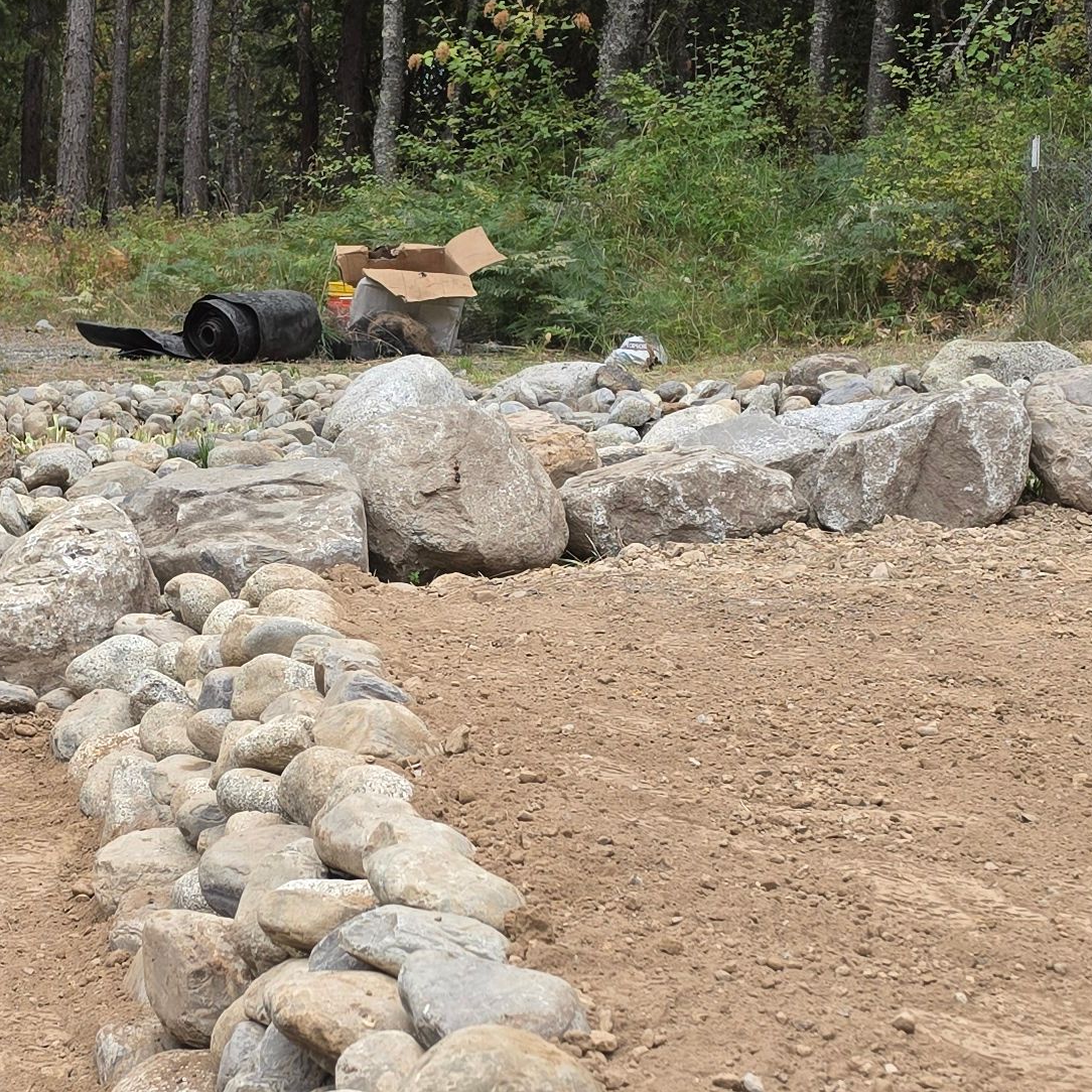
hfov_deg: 22.9
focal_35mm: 75
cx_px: 350
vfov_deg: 23.1
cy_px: 593
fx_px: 2677
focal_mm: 6.5
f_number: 1.4
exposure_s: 1/359
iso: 32
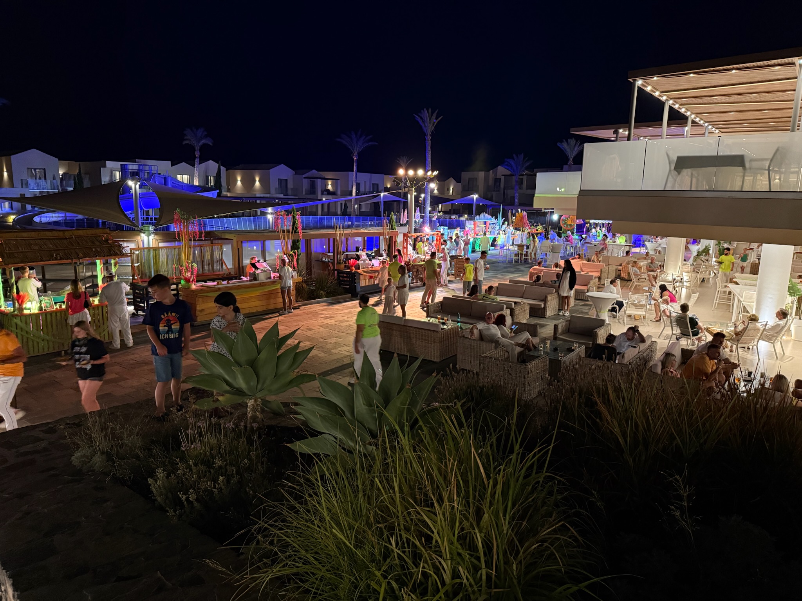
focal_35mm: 24
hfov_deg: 71.6
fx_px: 556
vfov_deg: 56.8
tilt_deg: -10.0
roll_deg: -1.0
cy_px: 300
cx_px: 401
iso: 800
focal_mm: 6.76
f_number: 1.78
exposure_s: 1/33
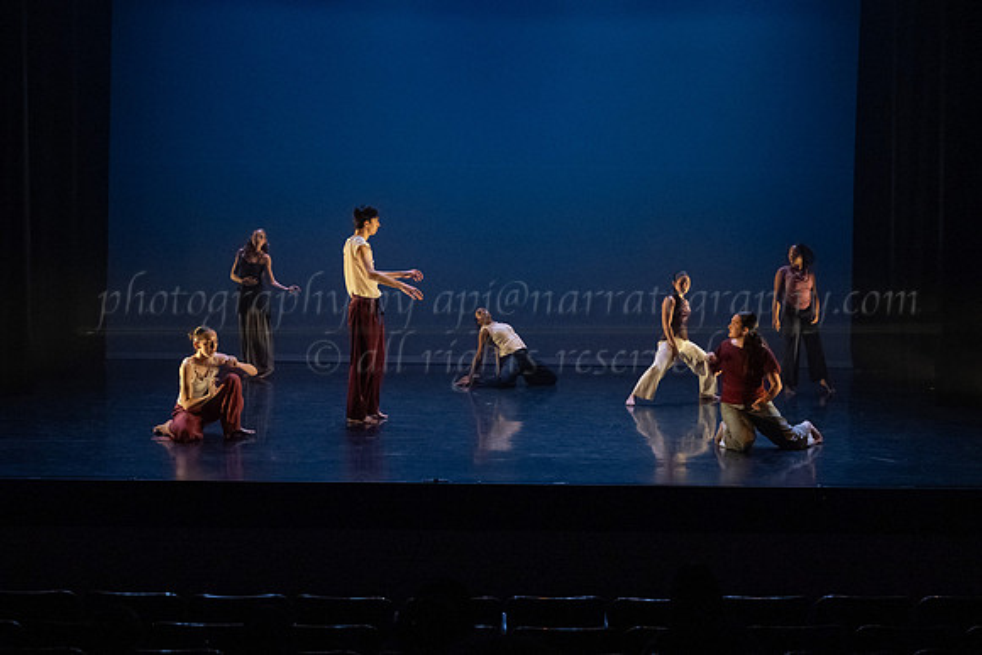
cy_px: 339
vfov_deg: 23.3
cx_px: 564
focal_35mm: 58
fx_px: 1592
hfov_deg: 34.2
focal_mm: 47
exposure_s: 1/400
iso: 4000
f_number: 3.5
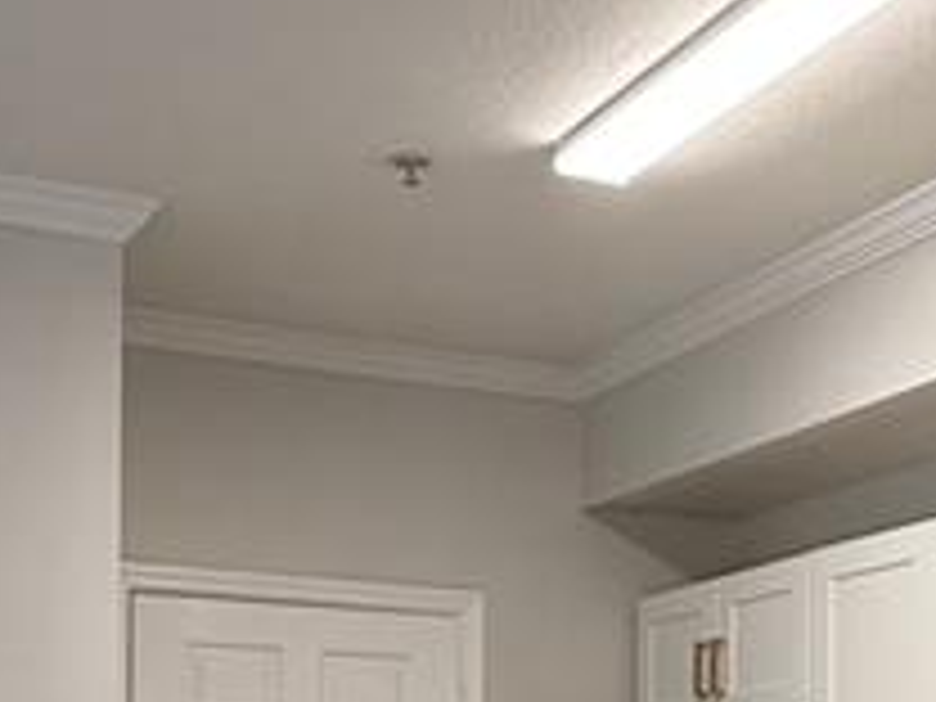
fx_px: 1866
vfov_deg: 19.9
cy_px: 860
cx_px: 540
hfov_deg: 28.1
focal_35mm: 69
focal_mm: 2.22
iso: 160
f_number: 2.2
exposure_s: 1/120
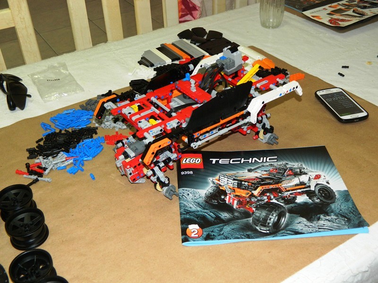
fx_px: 448
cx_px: 189
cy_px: 142
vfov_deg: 35.1
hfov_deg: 45.8
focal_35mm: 41
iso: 200
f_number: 3.5
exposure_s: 1/40
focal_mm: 7.3
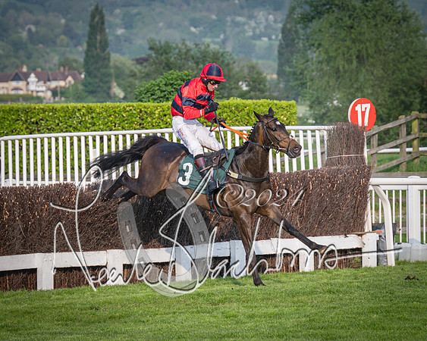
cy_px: 179
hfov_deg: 7.7
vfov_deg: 6.2
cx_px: 191
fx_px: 3174
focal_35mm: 251
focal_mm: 120
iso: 400
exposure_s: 1/1600
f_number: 4
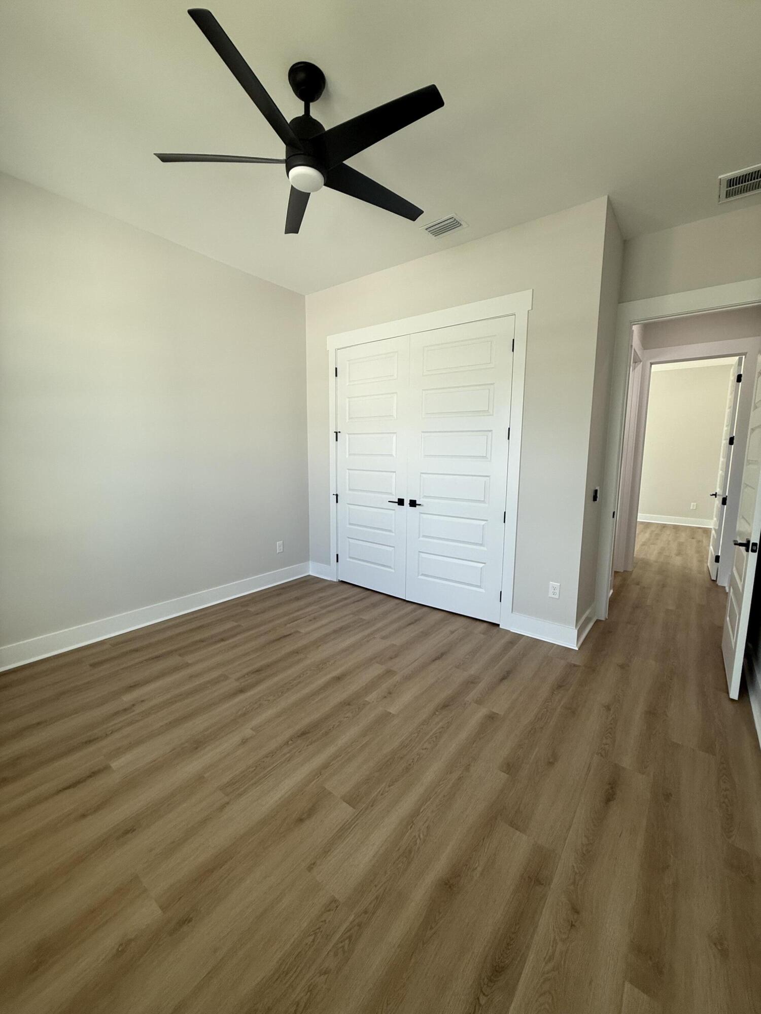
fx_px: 410
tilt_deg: -7.4
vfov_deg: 102.1
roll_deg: -0.3
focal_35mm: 14
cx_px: 380
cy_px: 507
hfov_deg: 85.7
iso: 80
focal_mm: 2.22
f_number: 2.2
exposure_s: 1/99
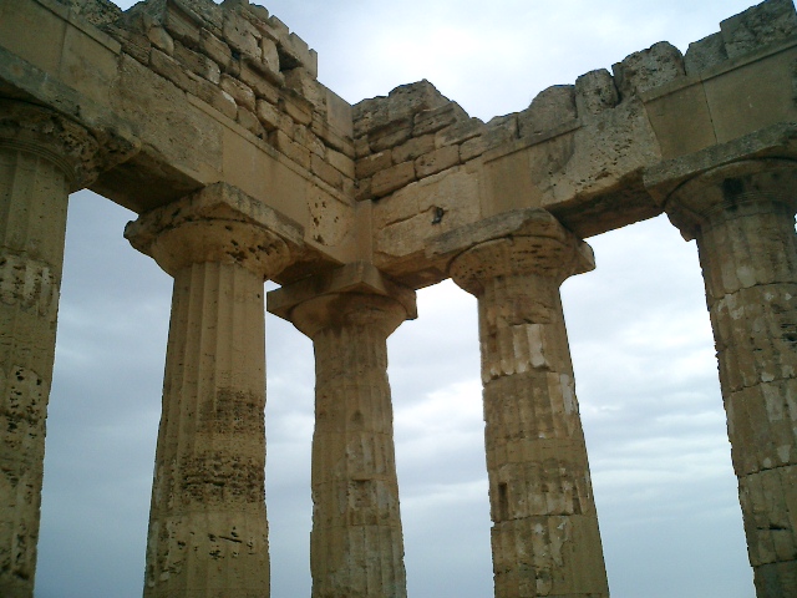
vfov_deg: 39.7
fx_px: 829
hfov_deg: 51.4
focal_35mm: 36
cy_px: 299
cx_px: 398
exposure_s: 1/1000
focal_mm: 7.5
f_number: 3.2
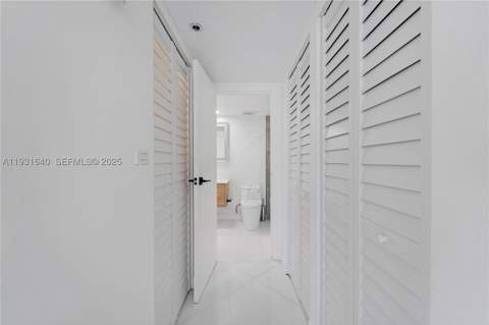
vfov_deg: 81.1
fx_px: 190
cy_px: 162
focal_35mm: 14
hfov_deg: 104.3
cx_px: 244
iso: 100
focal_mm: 14
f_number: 8
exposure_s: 1/6
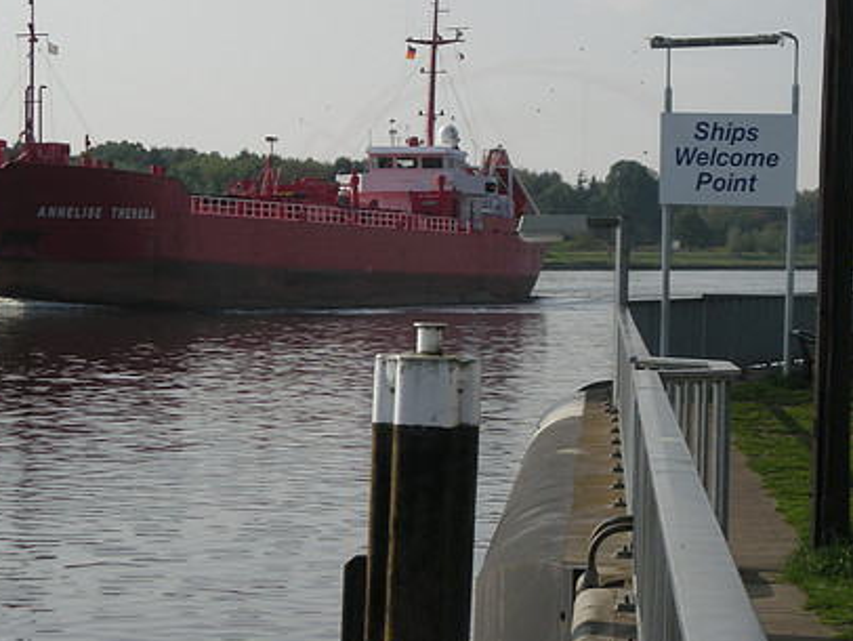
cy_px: 239
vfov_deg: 9.9
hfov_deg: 13.2
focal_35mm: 150
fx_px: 3698
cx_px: 410
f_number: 9.4
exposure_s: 1/153
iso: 50
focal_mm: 17.1
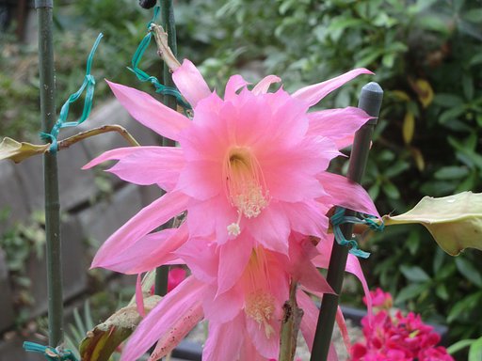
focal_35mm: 123
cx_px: 241
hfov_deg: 16.0
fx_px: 1713
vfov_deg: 12.0
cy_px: 180
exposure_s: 1/60
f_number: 5.2
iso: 100
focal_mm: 22
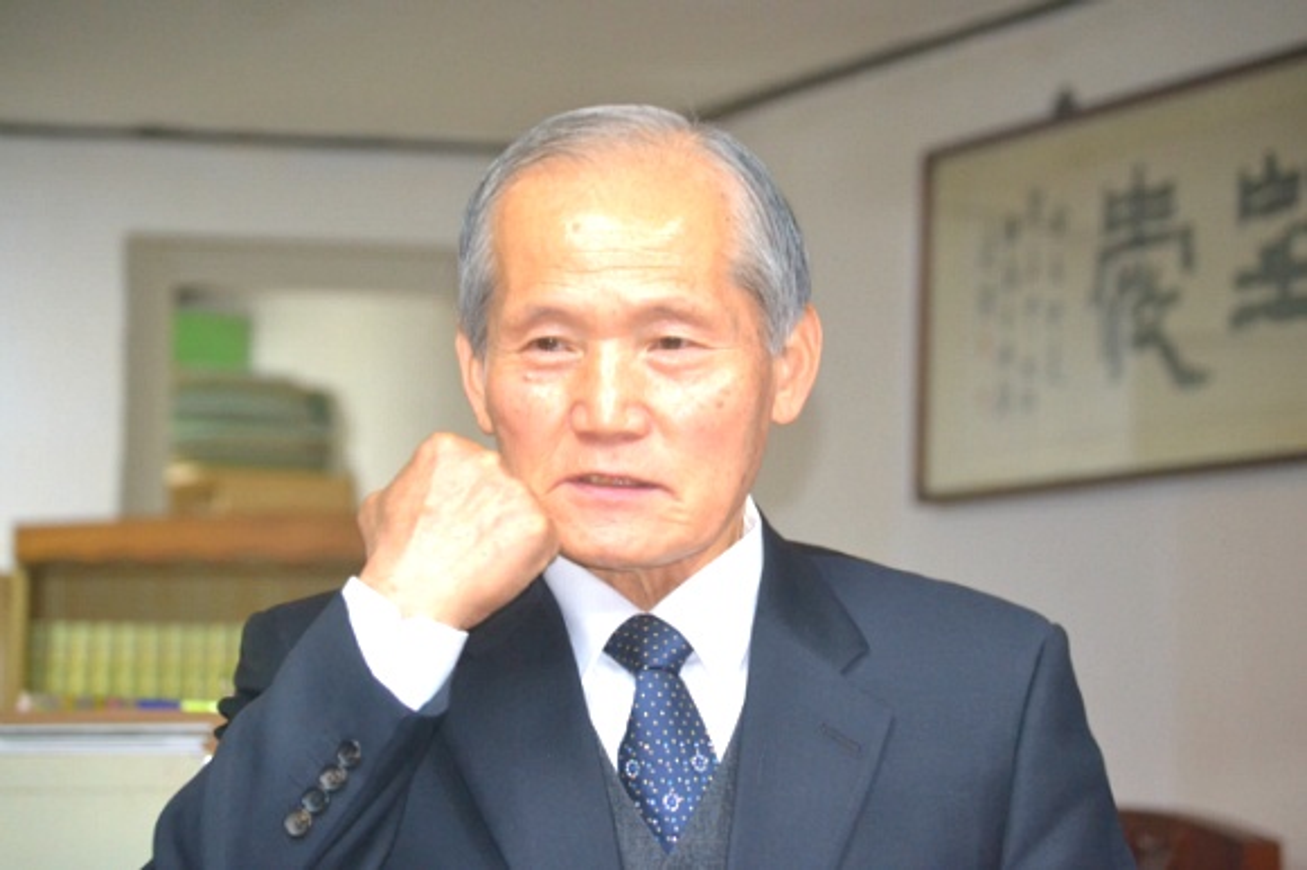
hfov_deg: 17.5
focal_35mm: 117
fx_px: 4245
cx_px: 654
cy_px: 435
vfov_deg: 11.7
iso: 2000
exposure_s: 1/60
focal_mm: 78
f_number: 4.5
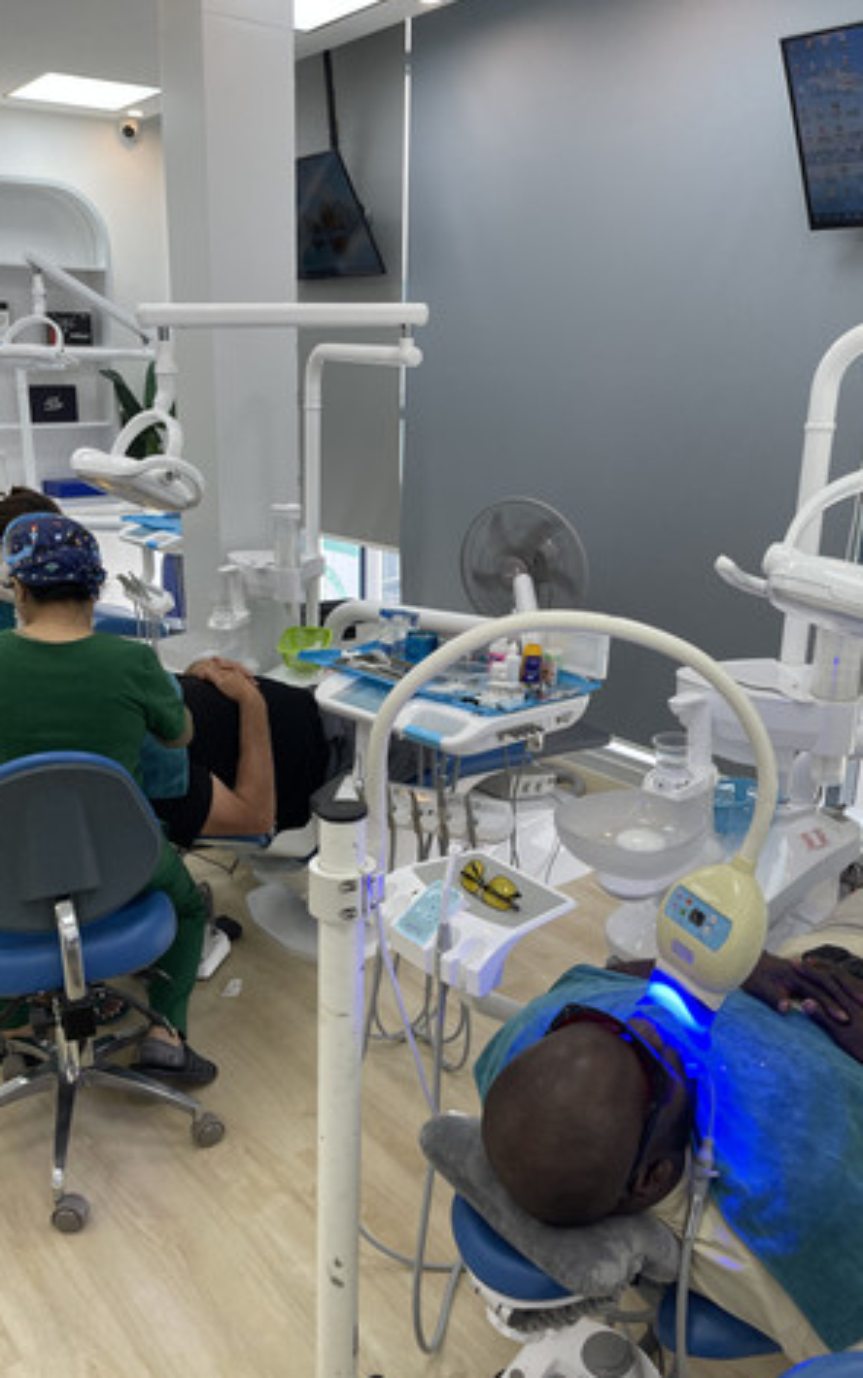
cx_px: 363
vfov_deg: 66.4
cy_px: 699
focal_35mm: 28
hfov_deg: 44.4
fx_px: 1053
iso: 32
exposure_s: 1/156
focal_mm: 5.1
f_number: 1.6
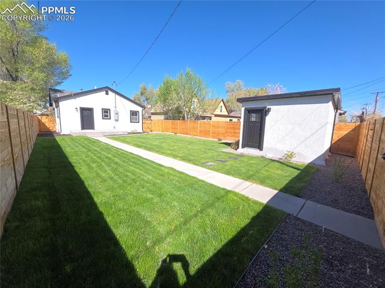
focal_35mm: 13
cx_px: 192
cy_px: 144
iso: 20
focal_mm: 2.2
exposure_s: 1/516
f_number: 1.9
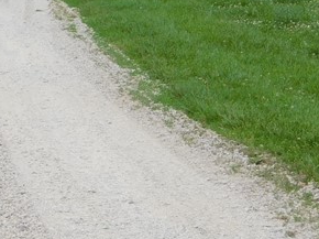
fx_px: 2311
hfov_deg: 7.8
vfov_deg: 5.9
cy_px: -118
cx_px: -41
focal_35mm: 251
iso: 125
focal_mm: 12.6
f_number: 4.3
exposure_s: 1/100
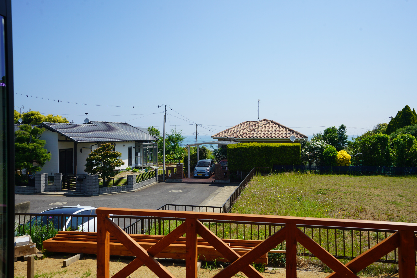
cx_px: 208
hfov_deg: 61.9
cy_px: 139
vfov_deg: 43.6
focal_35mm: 30
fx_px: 347
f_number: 10
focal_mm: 30
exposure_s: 1/160
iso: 100
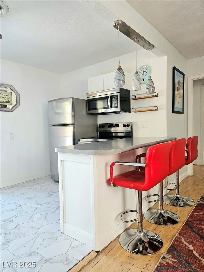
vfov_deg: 73.9
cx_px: 102
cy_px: 136
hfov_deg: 58.9
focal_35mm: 23
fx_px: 181
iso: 200
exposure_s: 1/120
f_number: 1.8
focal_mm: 5.4
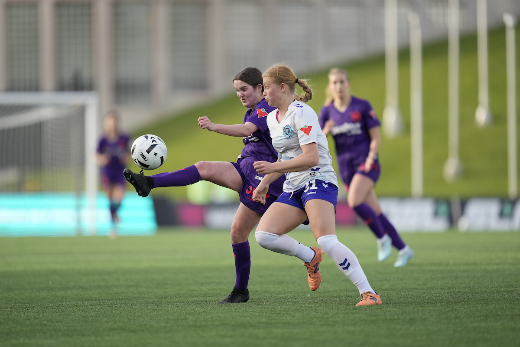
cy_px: 174
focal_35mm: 400
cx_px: 260
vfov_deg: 3.4
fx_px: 5777
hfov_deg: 5.2
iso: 640
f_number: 2.8
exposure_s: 1/3200
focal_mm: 400
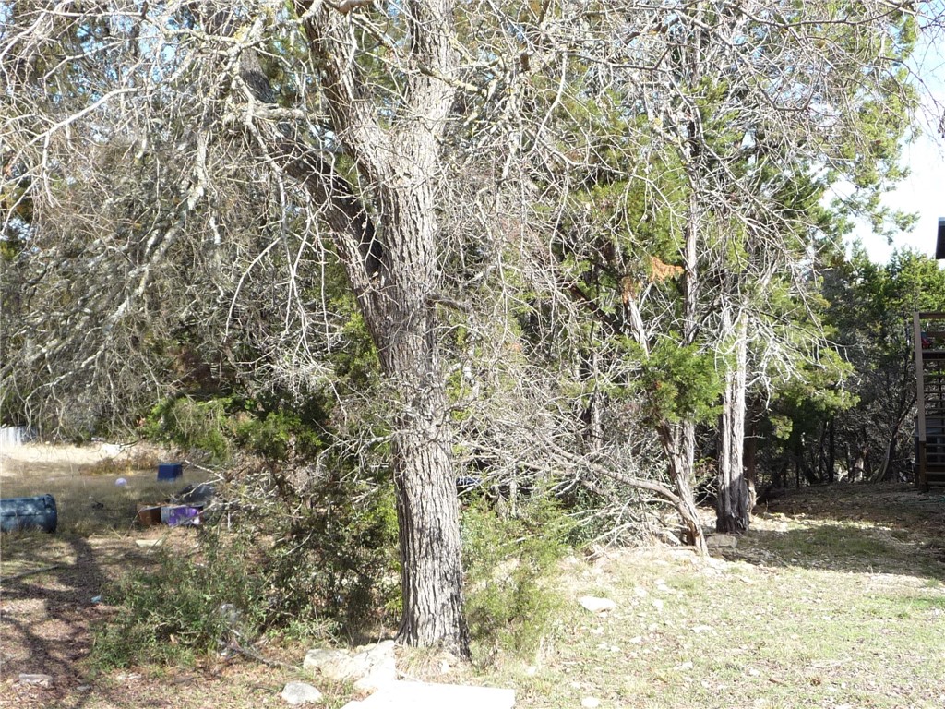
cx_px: 472
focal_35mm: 42
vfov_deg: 34.3
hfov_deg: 44.8
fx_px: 1147
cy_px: 354
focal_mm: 4.7
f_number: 3.3
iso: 100
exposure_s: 1/320
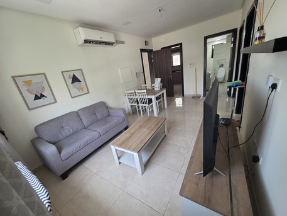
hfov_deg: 106.2
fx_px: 108
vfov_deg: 89.9
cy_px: 108
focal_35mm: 13
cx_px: 144
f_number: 1.9
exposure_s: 1/50
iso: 200
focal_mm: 2.2
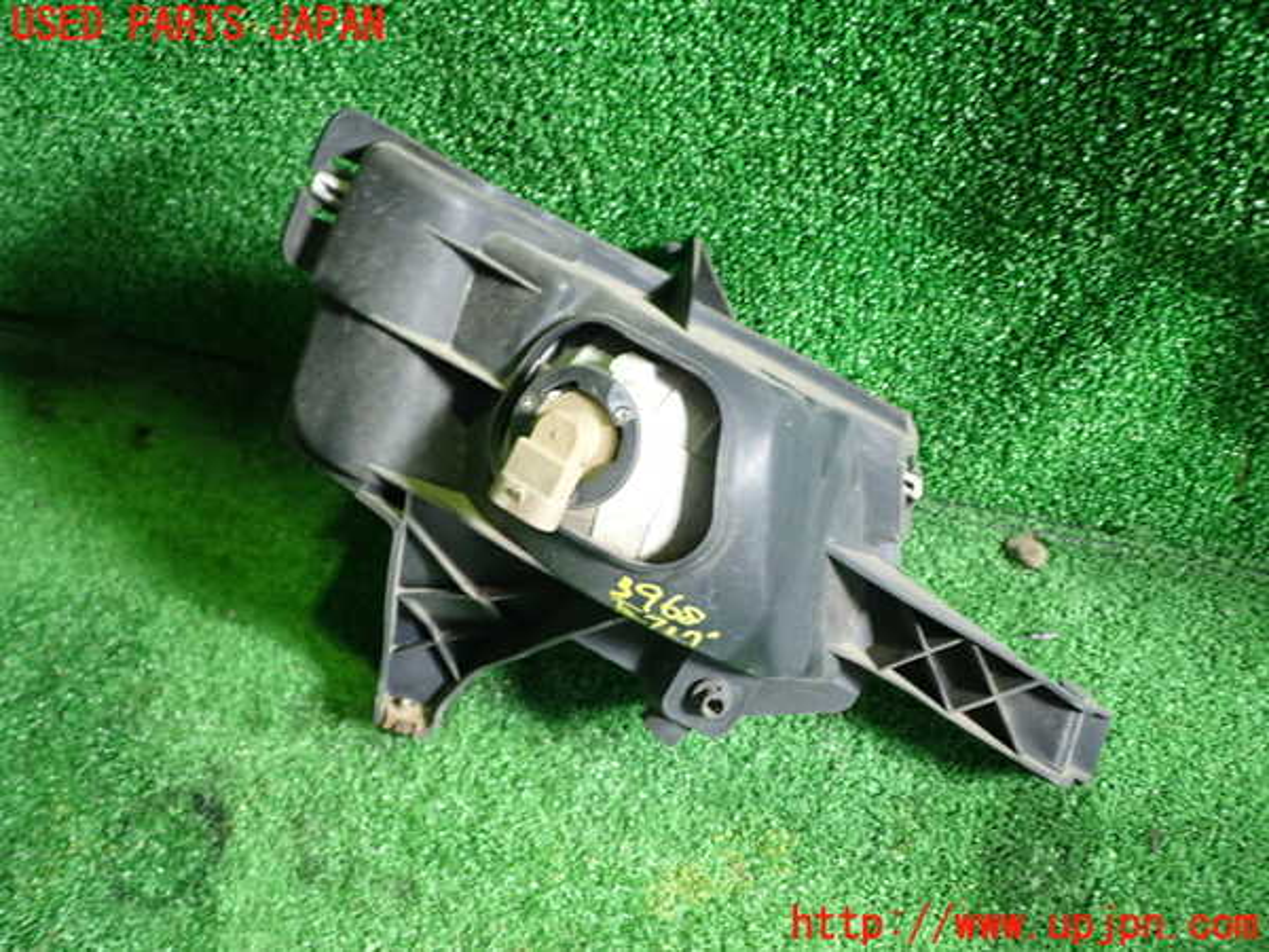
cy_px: 476
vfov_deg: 44.2
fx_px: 1173
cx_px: 634
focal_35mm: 32
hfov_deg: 56.8
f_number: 2.4
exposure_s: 1/30
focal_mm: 5.79
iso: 320
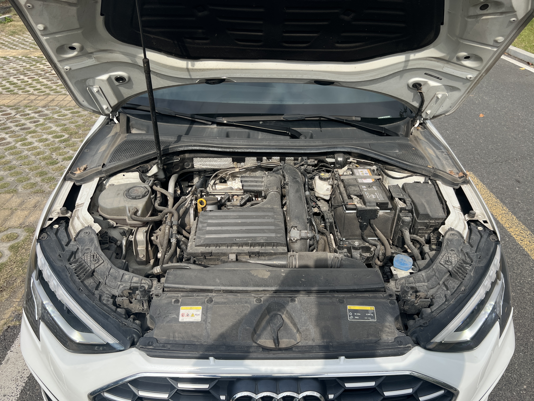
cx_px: 267
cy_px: 200
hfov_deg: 67.3
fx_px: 401
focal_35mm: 26
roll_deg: -1.3
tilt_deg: -32.1
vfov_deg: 53.1
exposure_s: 1/2632
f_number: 1.5
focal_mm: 5.7
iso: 50
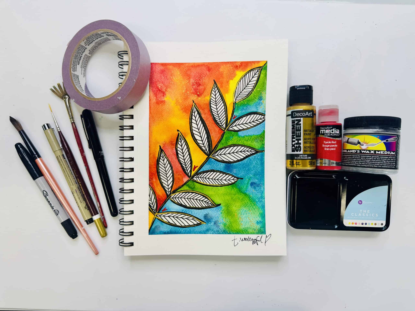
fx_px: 288
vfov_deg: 56.8
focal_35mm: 24
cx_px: 208
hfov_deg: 71.6
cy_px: 156
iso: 80
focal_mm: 6.76
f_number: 1.78
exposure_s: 1/572
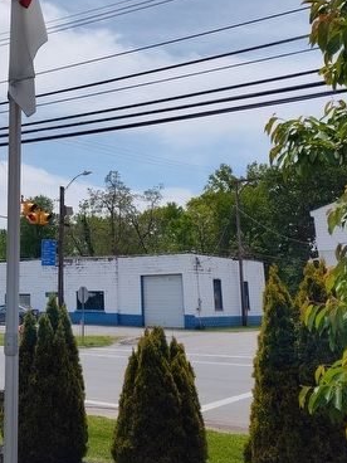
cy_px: 125
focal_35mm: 50
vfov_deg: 37.4
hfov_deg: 27.7
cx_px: 13
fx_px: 668
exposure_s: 1/3501
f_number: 1.8
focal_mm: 5.56
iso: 100
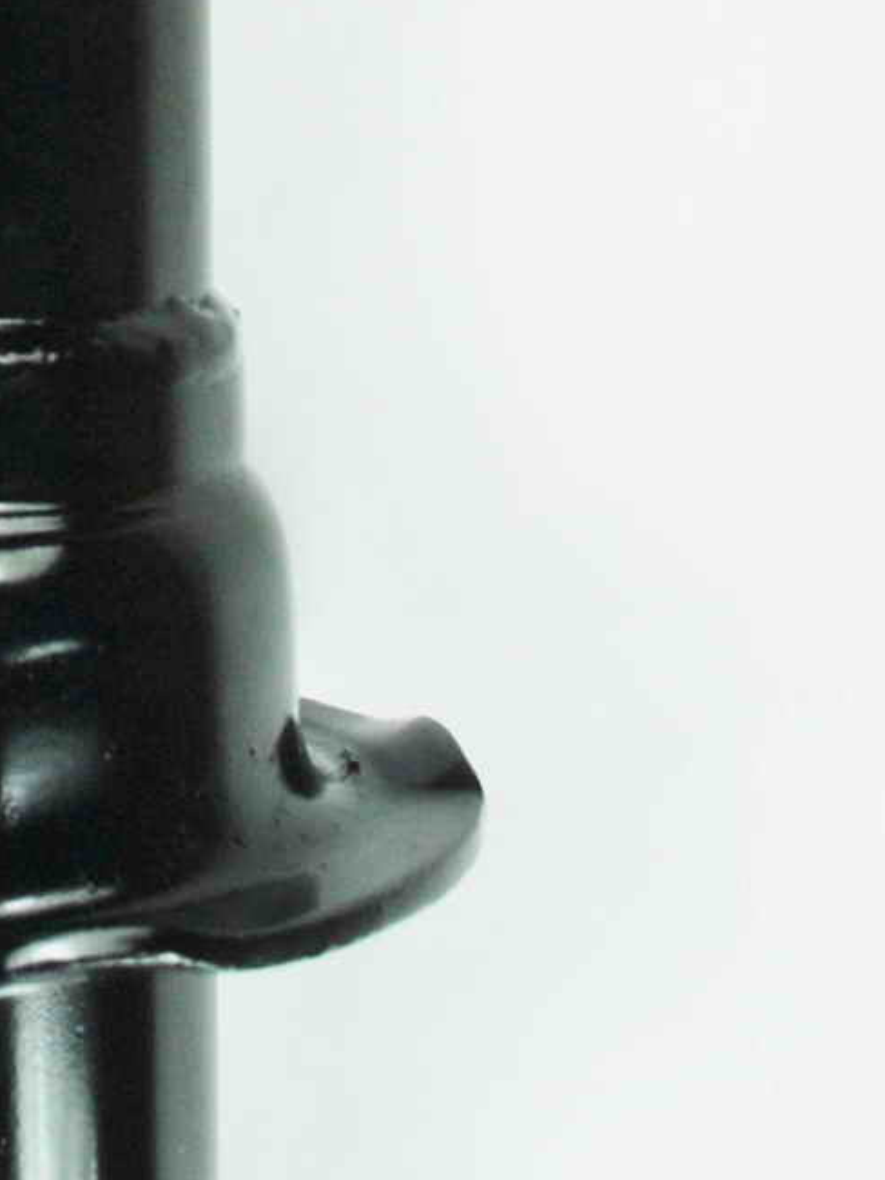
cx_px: -76
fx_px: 6445
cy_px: -935
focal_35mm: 189
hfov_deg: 7.8
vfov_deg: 9.9
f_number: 5.6
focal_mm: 22
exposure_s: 1/125
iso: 125
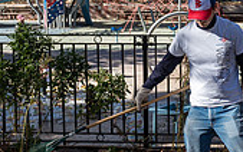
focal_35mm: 86
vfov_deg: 15.2
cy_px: 44
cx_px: 222
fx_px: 570
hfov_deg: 23.4
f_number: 4
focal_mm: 24
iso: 100
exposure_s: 1/400
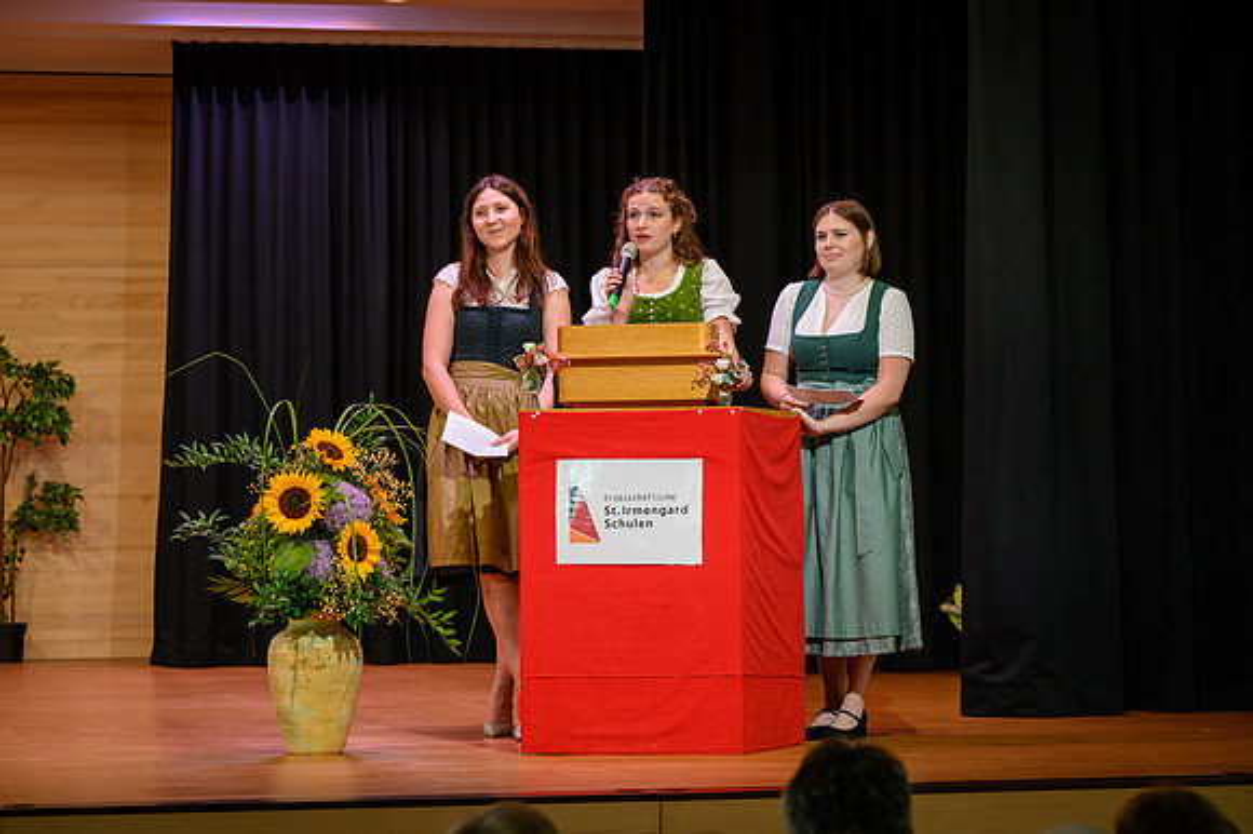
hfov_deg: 20.6
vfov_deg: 13.8
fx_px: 3444
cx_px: 626
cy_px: 417
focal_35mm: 99
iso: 2000
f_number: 5
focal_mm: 99
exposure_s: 1/160
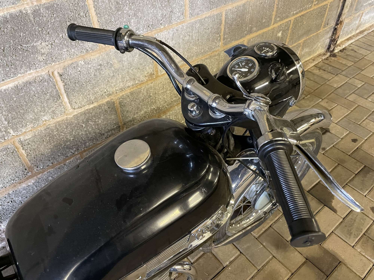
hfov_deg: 67.3
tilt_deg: -42.9
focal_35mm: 26
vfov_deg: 53.1
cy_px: 140
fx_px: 281
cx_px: 187
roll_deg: +2.9
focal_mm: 4.2
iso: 500
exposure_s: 1/33
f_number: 1.6
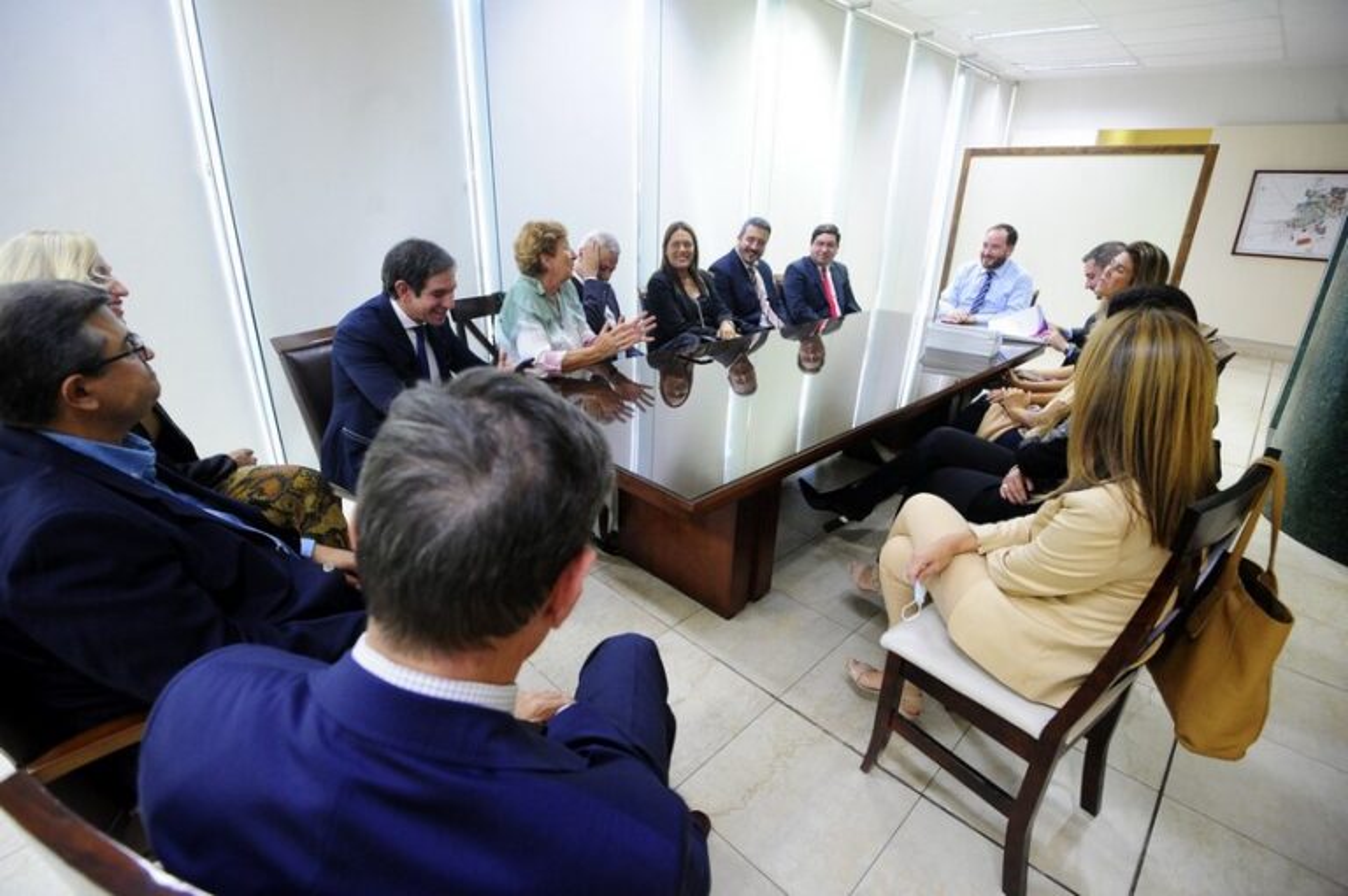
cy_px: 448
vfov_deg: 73.7
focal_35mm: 16
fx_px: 599
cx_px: 674
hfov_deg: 96.8
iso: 5000
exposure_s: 1/60
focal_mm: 16
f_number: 4.5
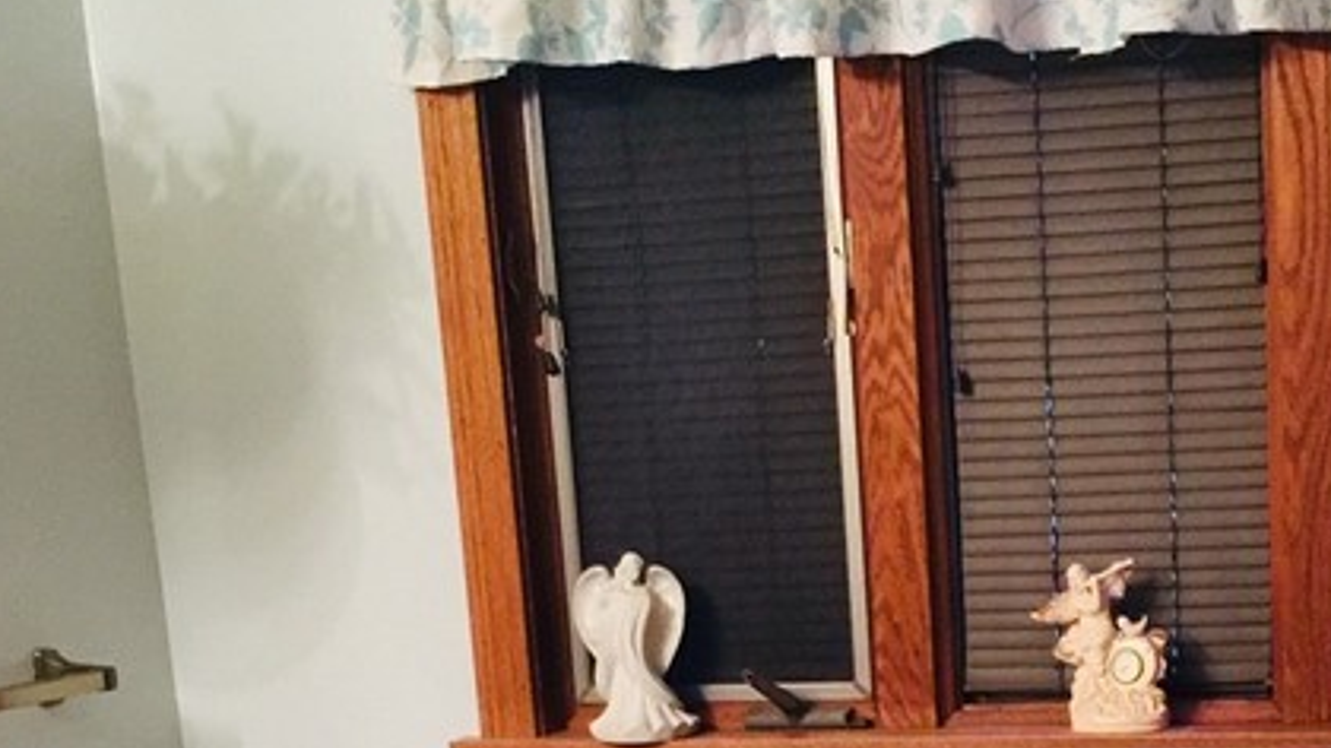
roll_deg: +2.1
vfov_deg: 14.6
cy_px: 1125
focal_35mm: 77
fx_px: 2717
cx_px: 1024
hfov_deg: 27.1
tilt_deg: -13.0
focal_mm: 4.15
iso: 125
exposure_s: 1/15
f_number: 2.2
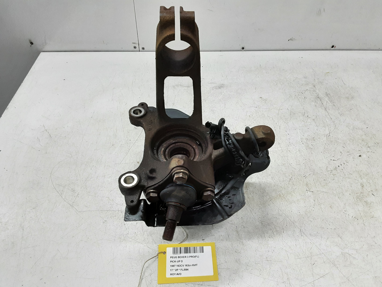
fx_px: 298
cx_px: 191
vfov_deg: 51.4
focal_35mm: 27
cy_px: 144
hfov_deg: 65.3
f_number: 1.9
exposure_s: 1/50
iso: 100
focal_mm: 2.91
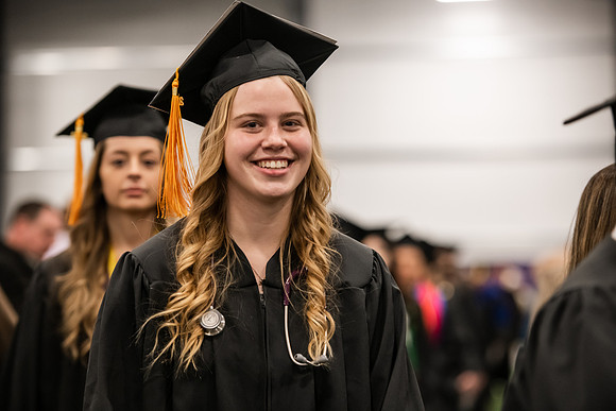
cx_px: 308
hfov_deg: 15.2
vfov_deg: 10.2
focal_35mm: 135
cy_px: 206
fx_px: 2310
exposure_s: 1/200
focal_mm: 135
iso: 2000
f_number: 3.2
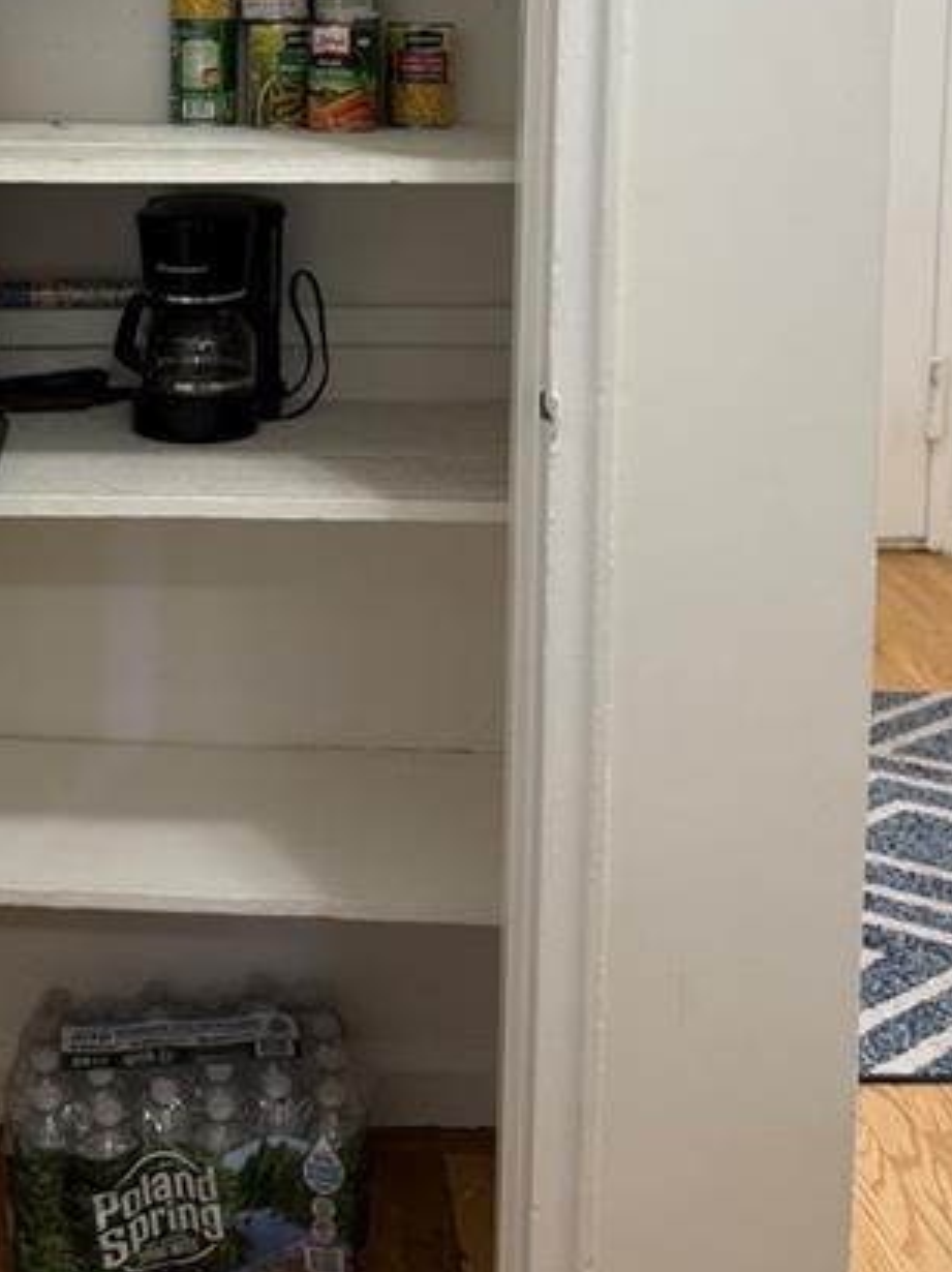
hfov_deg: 31.8
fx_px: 1652
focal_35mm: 45
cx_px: 291
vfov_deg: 39.4
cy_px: 158
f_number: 1.78
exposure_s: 1/60
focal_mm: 6.76
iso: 125
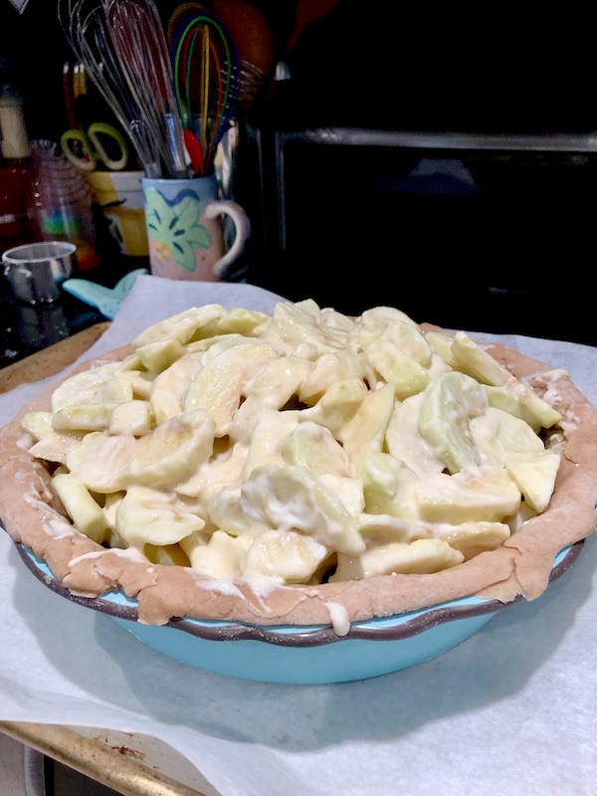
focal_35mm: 28
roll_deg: +2.0
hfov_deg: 49.7
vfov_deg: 63.4
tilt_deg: -26.6
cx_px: 298
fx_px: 644
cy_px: 398
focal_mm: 4
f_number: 1.8
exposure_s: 1/30
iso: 25
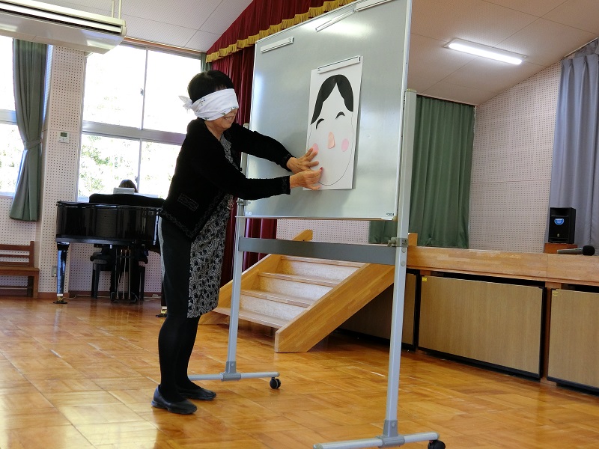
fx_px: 761
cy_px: 224
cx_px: 300
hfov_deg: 42.9
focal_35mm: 44
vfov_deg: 32.9
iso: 400
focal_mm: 9.5
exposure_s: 1/80
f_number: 3.5
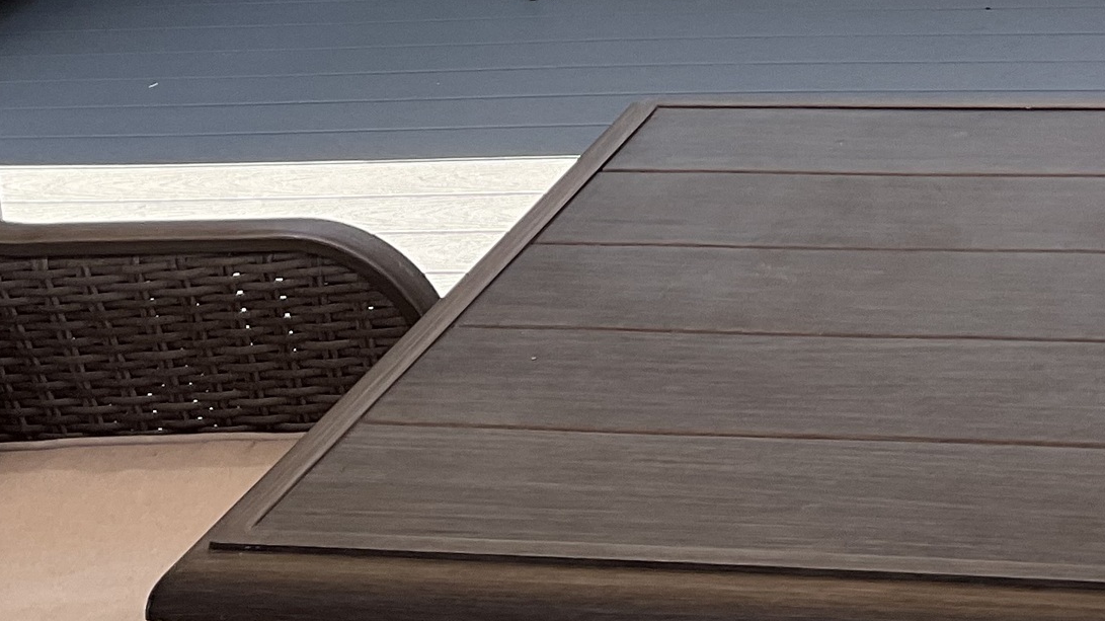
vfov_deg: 12.8
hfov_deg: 23.5
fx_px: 2607
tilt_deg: -9.3
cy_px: -335
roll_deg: +4.7
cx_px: 905
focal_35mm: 89
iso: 16
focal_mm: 3
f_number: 1.8
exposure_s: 1/700
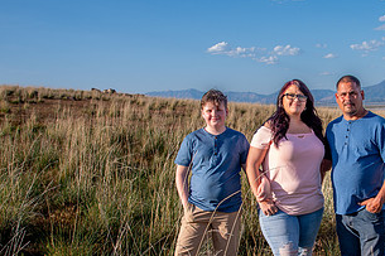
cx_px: 312
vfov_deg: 23.3
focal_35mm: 58
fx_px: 620
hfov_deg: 33.4
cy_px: 169
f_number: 8
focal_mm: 28
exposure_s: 1/200
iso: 200
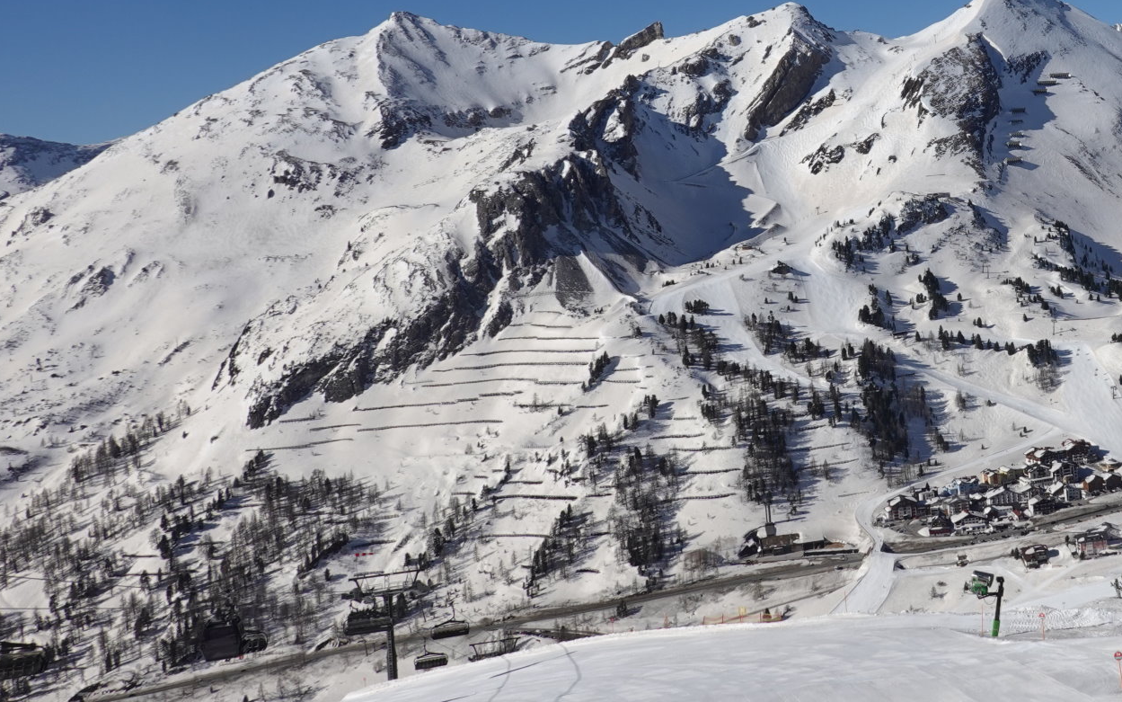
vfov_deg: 27.0
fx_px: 1437
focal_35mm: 47
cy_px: 156
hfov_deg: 39.3
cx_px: 1030
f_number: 7.1
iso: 100
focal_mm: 9
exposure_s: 1/800
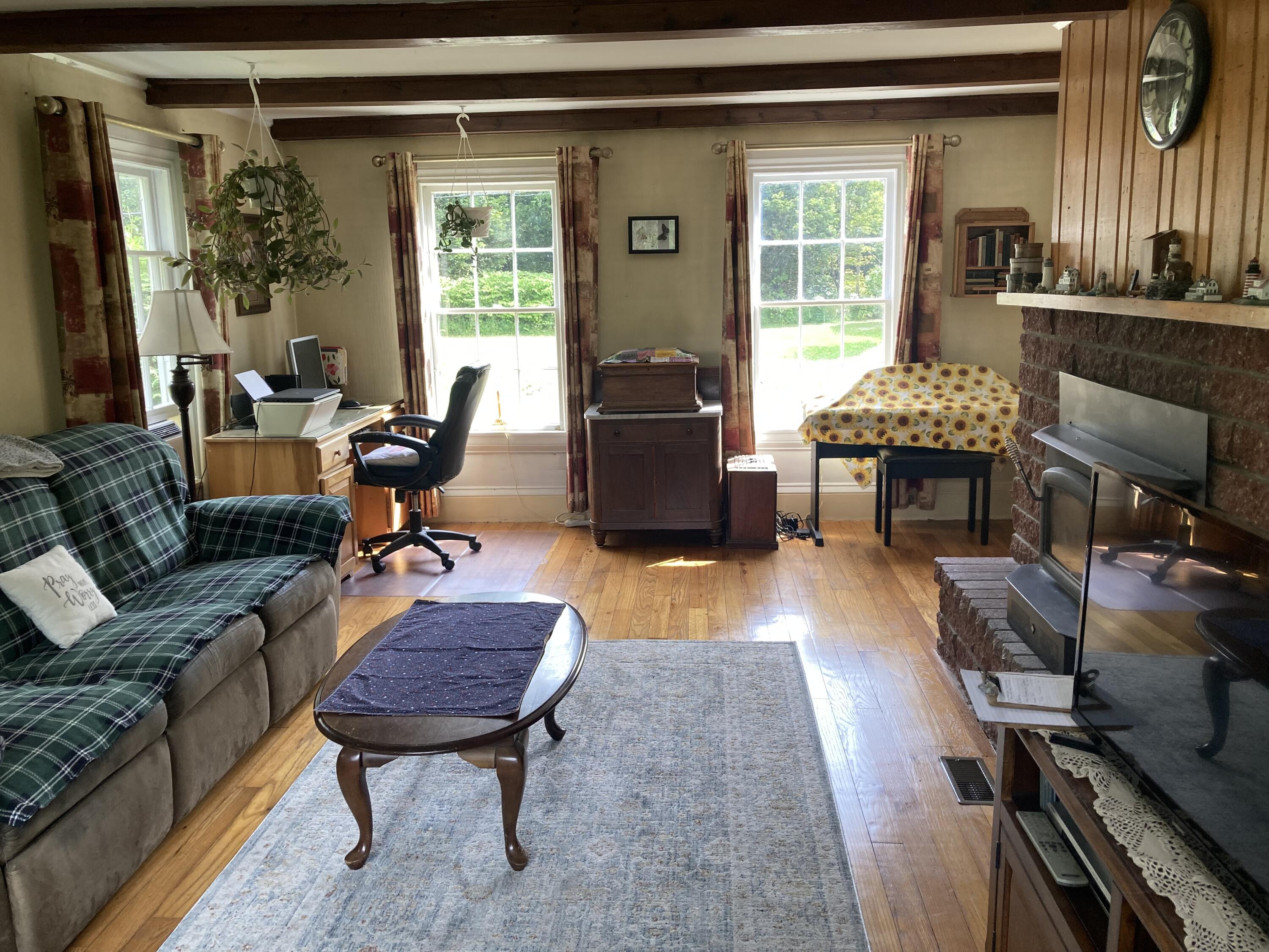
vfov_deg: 49.7
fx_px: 1026
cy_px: 476
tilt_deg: -11.4
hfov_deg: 63.4
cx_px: 634
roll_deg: +1.6
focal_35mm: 28
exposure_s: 1/120
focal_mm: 3.99
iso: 40
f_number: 1.8
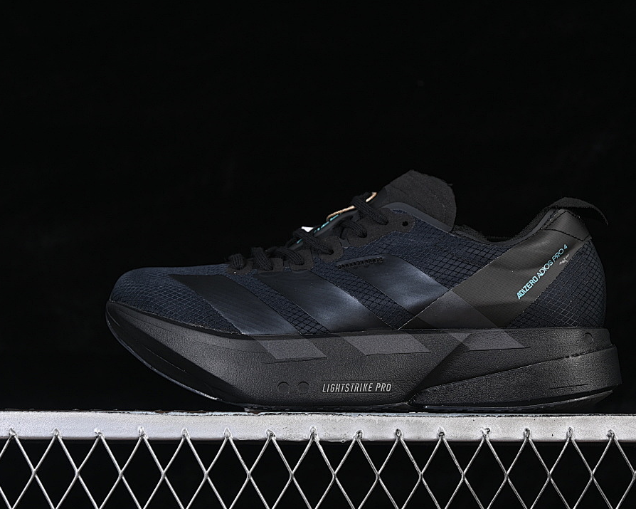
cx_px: 365
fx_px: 1600
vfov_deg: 18.1
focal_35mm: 85
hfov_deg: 22.5
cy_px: 253
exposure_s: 1/60
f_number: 6.3
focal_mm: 50
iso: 160
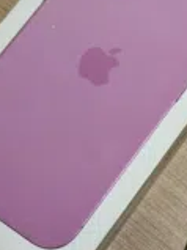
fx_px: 873
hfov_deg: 12.0
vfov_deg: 16.3
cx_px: 217
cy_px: 99
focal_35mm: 121
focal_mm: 6.76
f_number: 1.78
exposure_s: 1/177
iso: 50
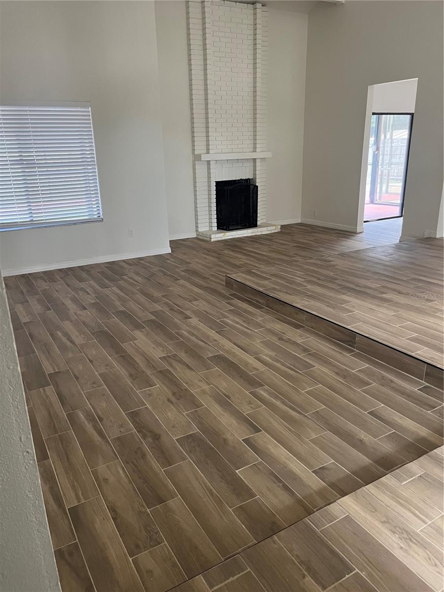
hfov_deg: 53.1
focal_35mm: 26
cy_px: 296
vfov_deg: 67.3
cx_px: 222
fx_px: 445
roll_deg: +2.8
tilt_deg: -19.8
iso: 200
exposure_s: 1/60
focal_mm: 5.1
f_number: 1.6
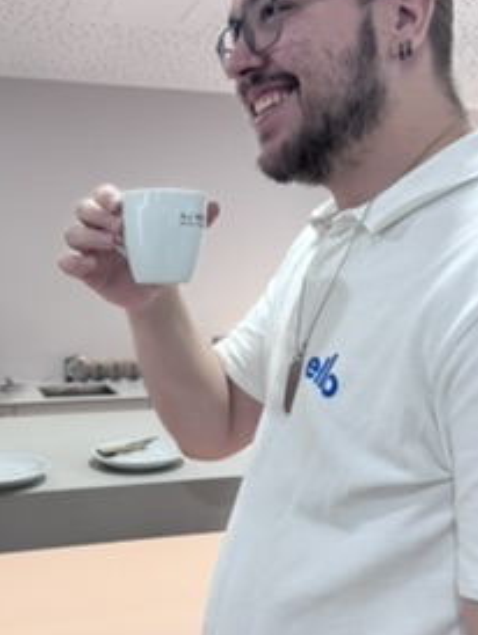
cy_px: 320
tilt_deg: -3.7
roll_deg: +0.0
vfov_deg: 44.8
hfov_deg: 34.3
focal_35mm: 42
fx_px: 772
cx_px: 190
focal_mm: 6.76
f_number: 1.78
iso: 250
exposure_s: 1/58
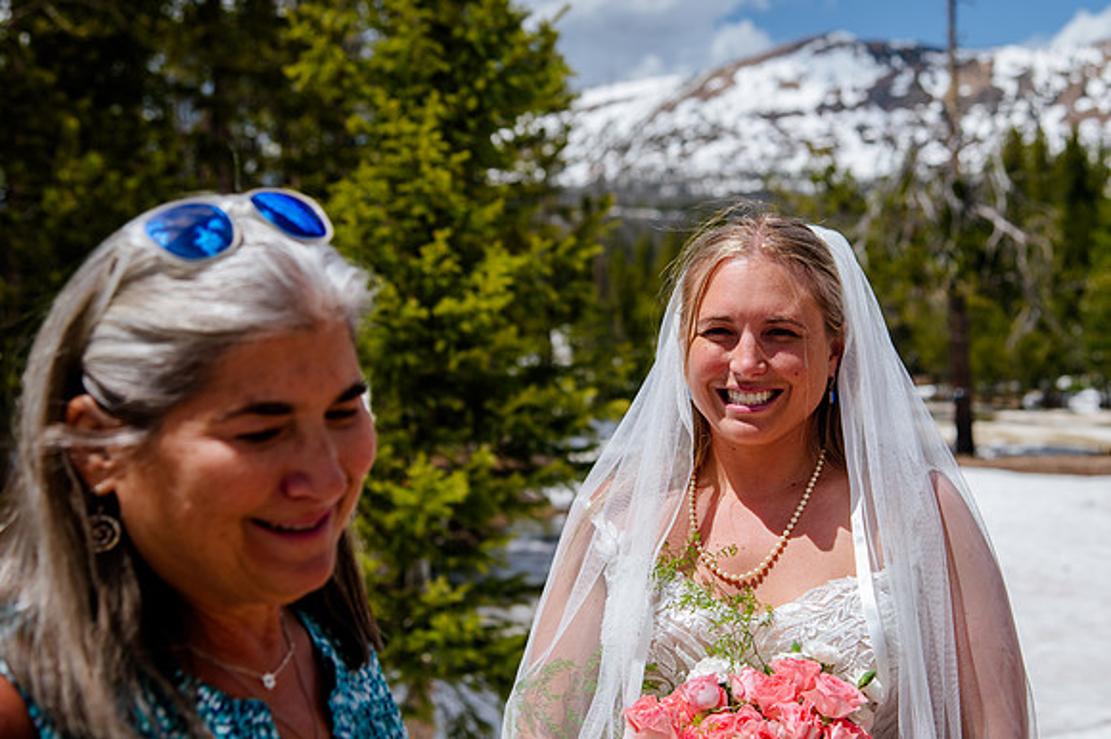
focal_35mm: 69
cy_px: 303
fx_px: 2128
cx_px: 655
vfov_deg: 19.7
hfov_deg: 29.2
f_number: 5
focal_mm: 58
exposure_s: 1/500
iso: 200
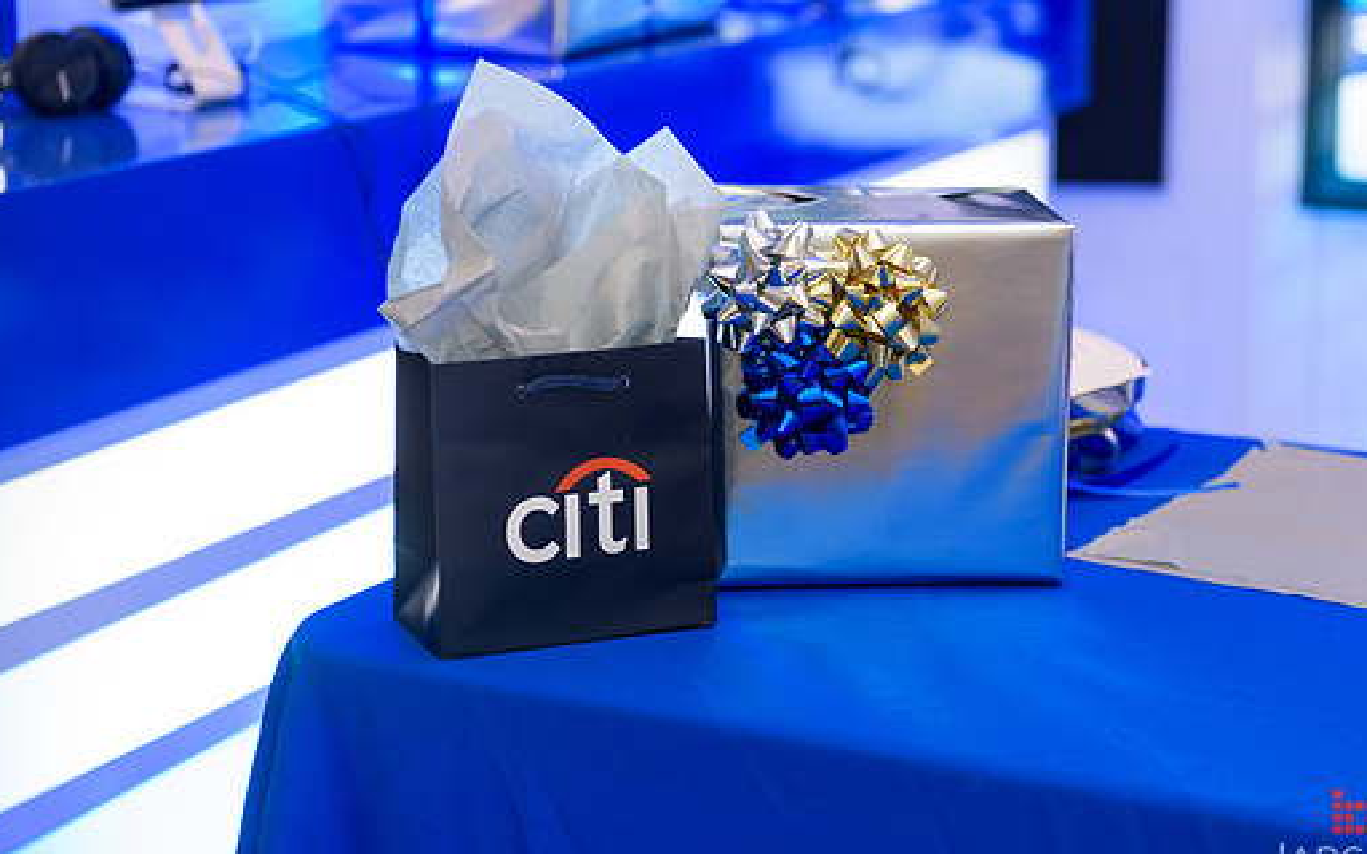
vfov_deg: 16.1
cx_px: 746
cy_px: 411
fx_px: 3017
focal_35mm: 81
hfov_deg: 25.5
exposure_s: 1/125
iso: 800
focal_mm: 70
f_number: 3.2
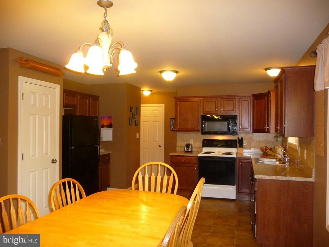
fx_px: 266
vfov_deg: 49.7
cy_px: 124
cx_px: 164
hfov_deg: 63.4
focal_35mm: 28
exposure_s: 1/30
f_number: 3.3
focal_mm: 4.7
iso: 400
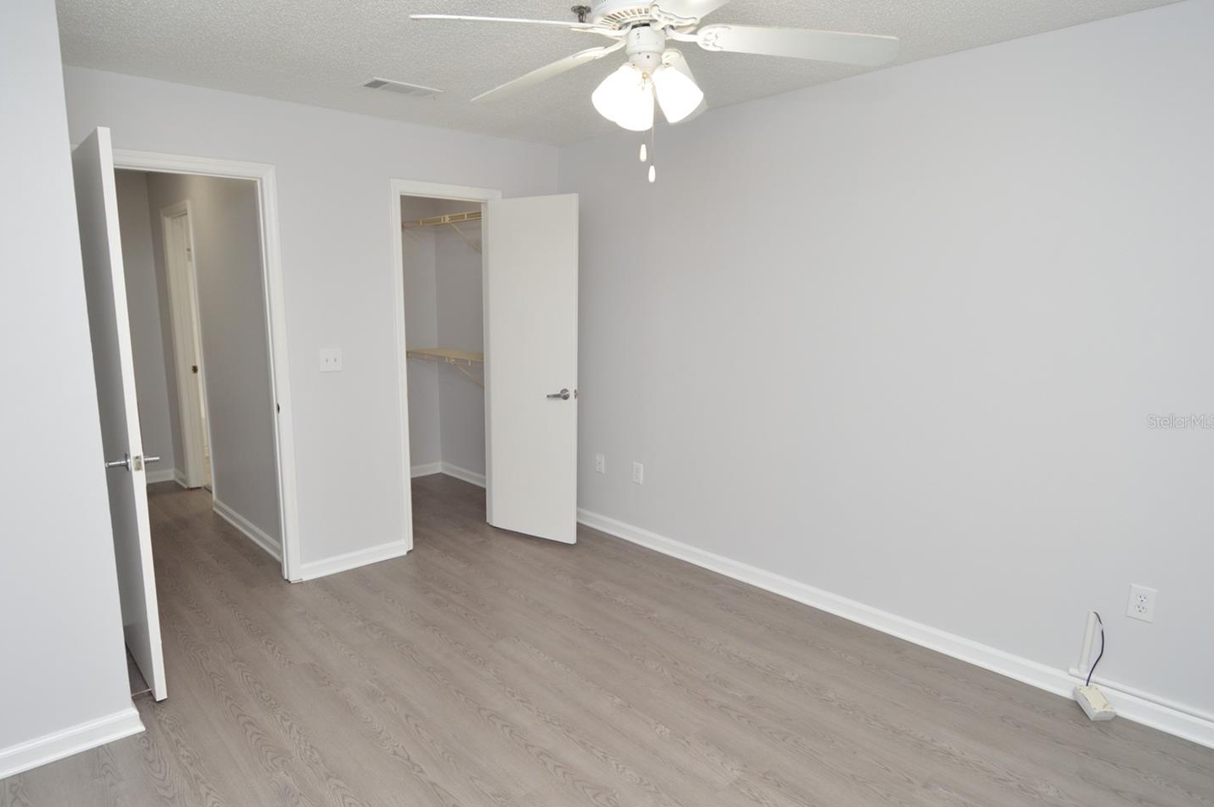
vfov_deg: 61.8
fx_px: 674
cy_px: 421
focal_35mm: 20
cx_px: 548
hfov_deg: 83.8
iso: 400
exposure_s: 1/60
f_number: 4
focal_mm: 12
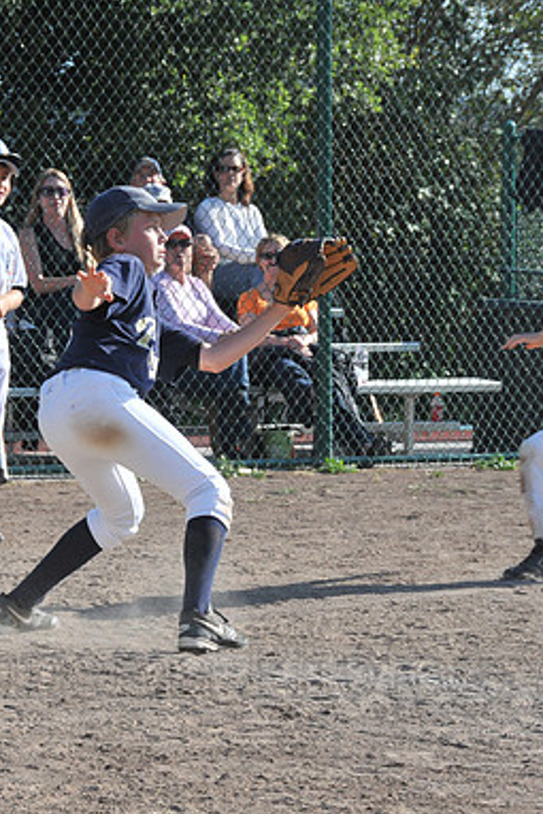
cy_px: 408
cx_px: 130
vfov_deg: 11.3
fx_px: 4114
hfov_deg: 7.5
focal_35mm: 182
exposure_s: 1/500
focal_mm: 80
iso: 400
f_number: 11
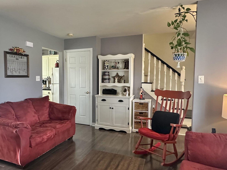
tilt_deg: -3.3
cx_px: 92
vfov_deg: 53.1
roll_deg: +0.2
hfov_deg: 66.7
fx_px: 171
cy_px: 88
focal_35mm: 26
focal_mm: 2.22
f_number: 2.2
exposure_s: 1/60
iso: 320
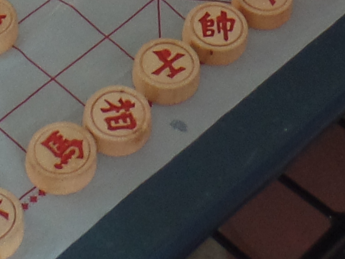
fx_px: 1525
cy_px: -458
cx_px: 197
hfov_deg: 12.9
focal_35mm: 153
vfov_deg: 8.5
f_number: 2.8
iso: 120
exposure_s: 1/30
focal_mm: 4.1
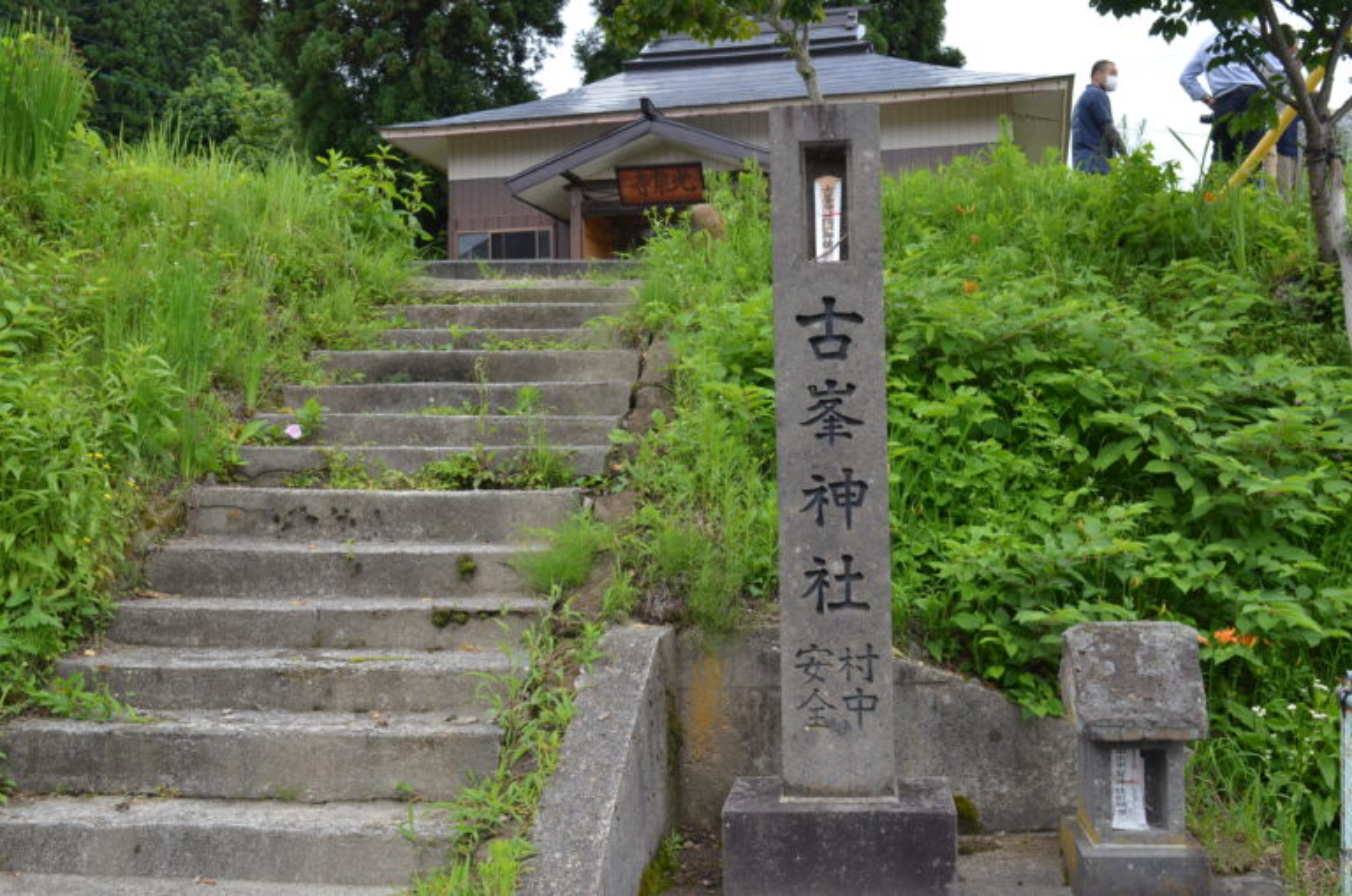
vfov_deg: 31.8
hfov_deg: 46.5
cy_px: 448
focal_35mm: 42
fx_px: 1574
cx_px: 676
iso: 800
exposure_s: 1/500
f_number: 11
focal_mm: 28
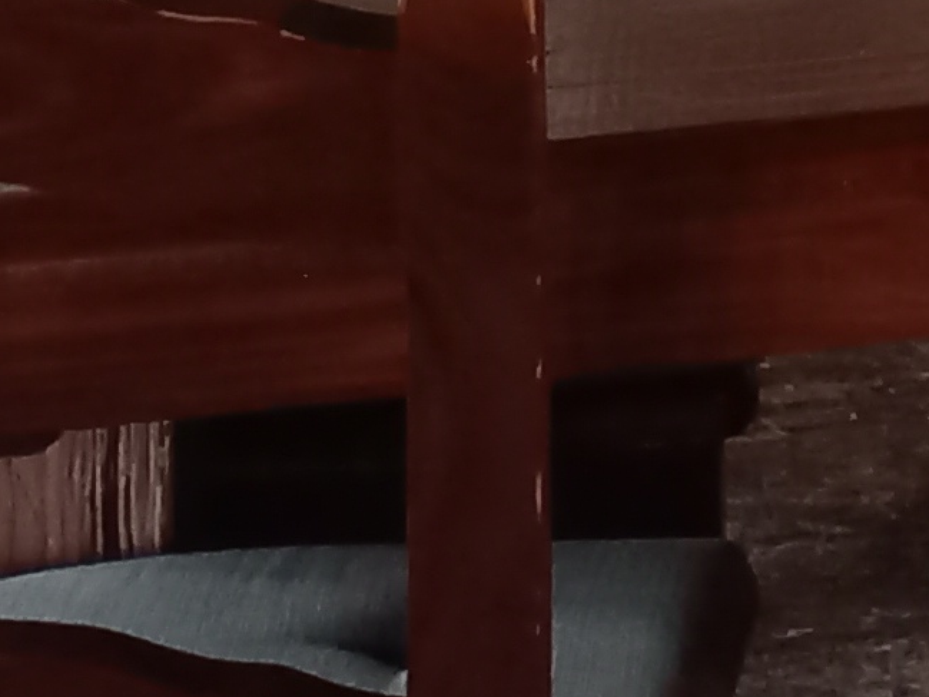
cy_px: -1348
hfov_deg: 11.8
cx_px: 1715
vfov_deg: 8.3
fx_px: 4134
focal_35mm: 154
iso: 1000
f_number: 1.8
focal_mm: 4.65
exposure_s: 1/20
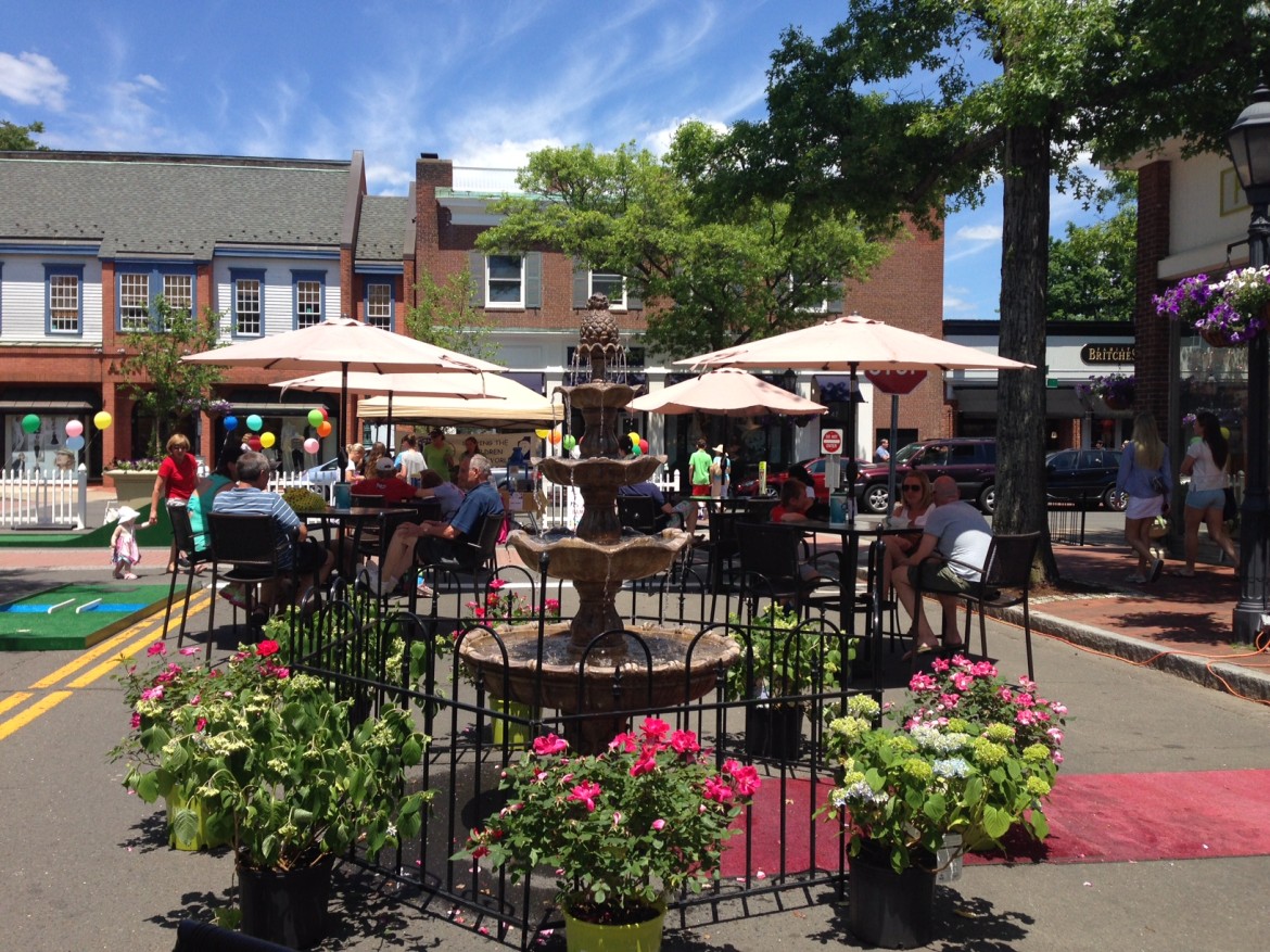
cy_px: 476
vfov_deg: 42.9
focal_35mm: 33
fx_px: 1210
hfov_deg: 55.4
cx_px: 635
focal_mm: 4.12
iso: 50
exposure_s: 1/1261
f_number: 2.4
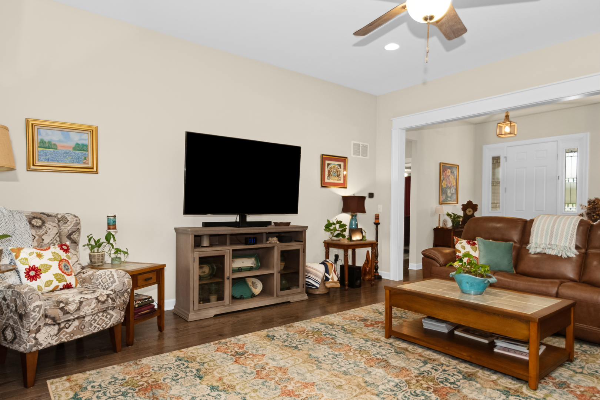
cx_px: 300
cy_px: 200
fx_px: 367
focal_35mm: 22
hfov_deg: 78.6
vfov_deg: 57.2
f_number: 8
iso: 400
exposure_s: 1/80
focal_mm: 15
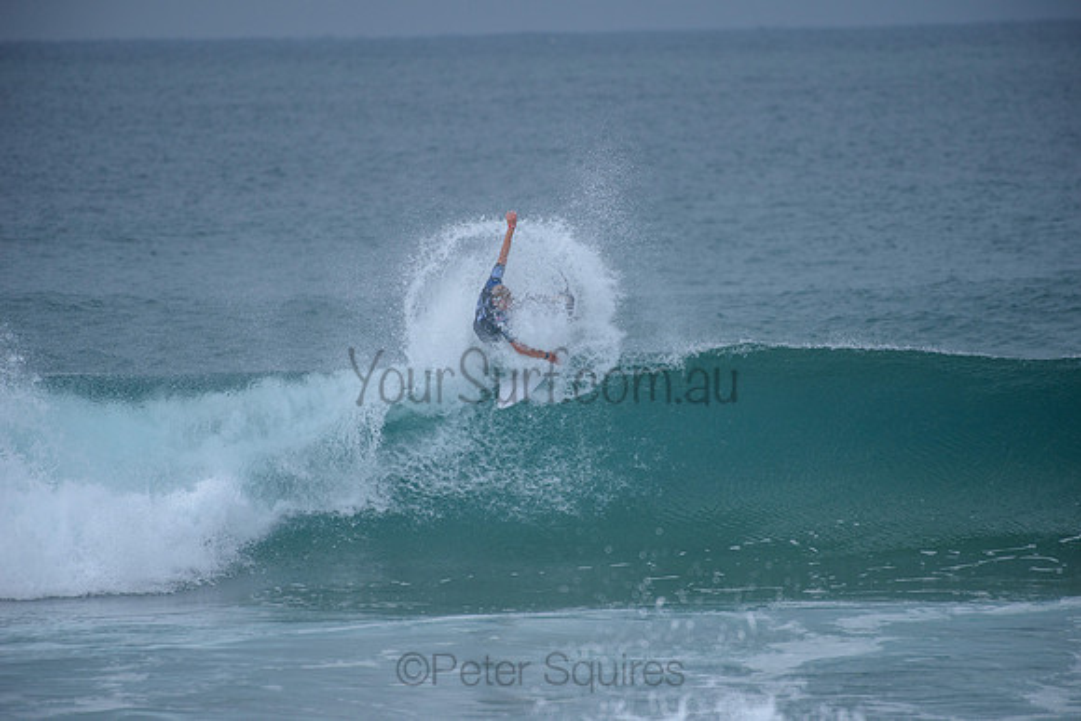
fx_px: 15017
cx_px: 540
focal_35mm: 500
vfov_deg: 2.8
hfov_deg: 4.1
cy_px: 360
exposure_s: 1/2000
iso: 450
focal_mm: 500
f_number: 5.6
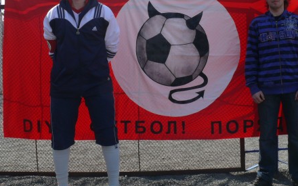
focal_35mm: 59
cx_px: 191
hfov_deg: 34.3
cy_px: 47
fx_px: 479
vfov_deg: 21.8
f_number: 5.6
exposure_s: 1/320
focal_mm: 7.4
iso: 100
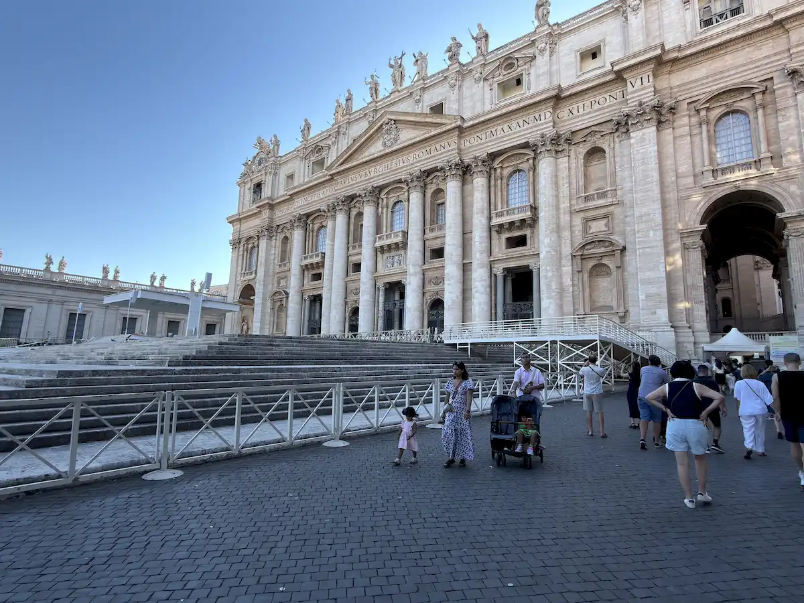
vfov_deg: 71.6
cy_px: 302
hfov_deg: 87.8
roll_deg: -3.8
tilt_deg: +10.0
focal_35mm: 18
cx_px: 402
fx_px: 418
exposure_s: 1/251
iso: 16
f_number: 2.2
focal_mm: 2.22
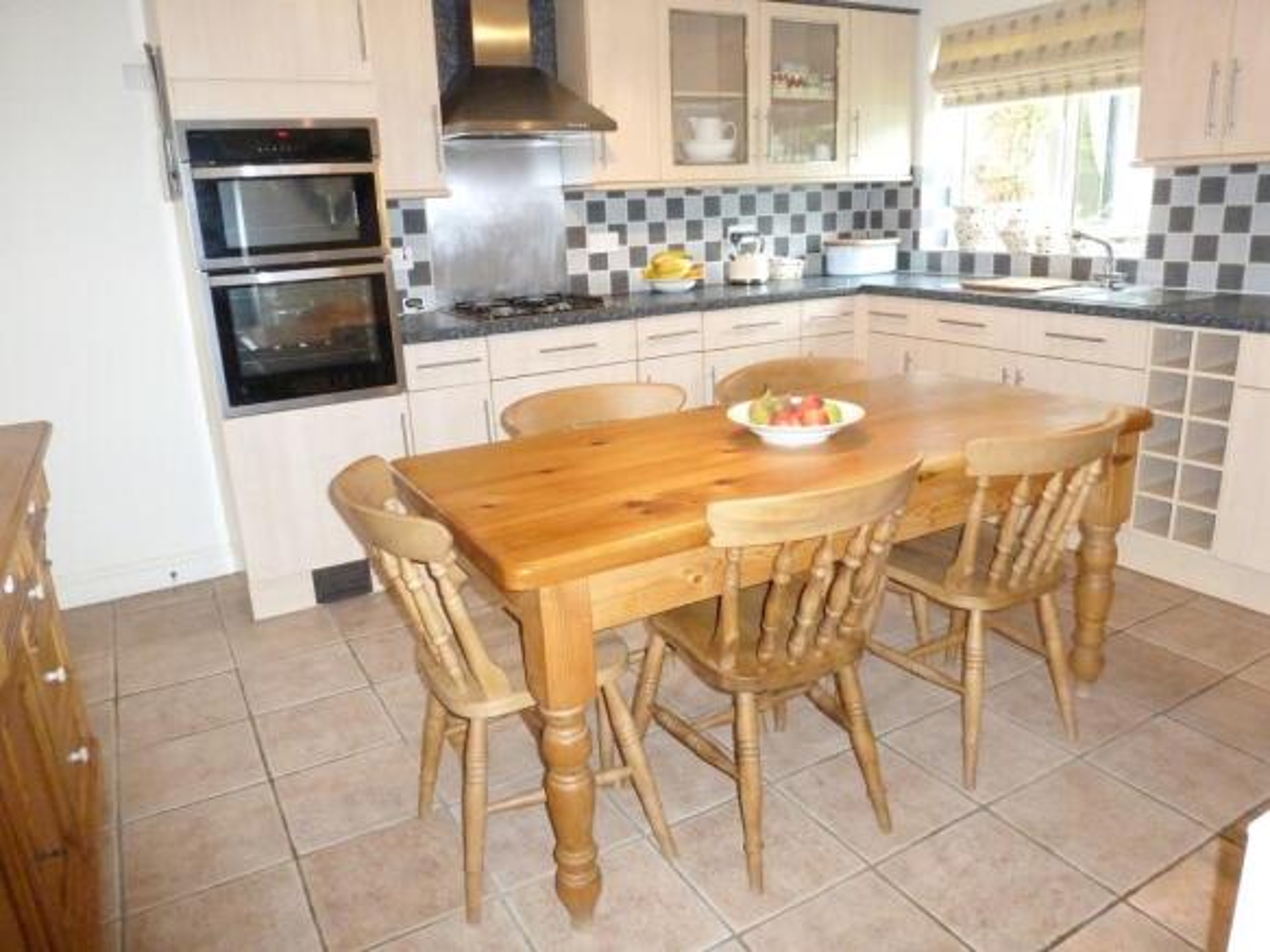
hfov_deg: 71.6
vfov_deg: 56.8
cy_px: 476
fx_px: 880
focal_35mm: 24
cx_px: 635
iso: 500
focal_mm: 4.3
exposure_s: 1/60
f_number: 3.3
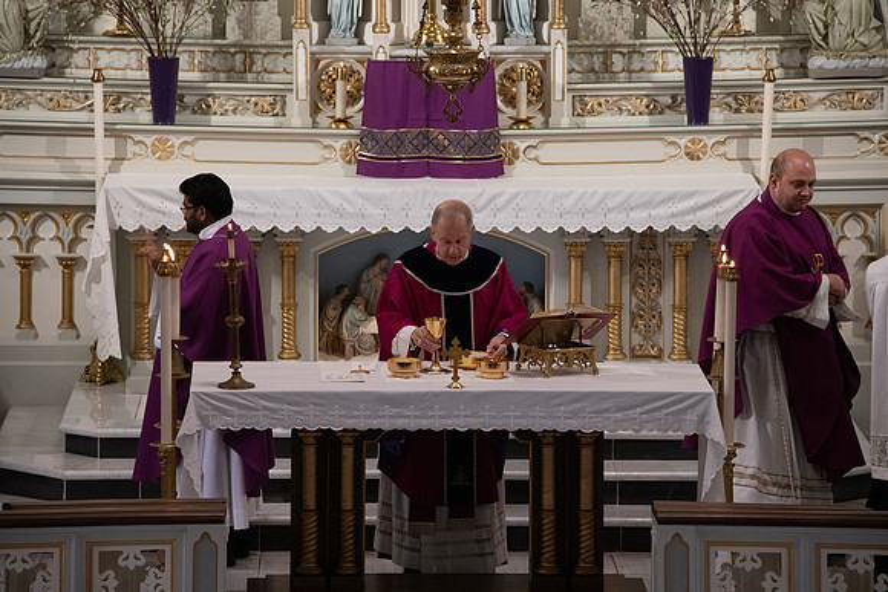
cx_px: 444
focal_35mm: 210
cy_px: 296
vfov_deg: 6.5
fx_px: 5181
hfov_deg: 9.8
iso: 4000
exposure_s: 1/100
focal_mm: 210
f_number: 9
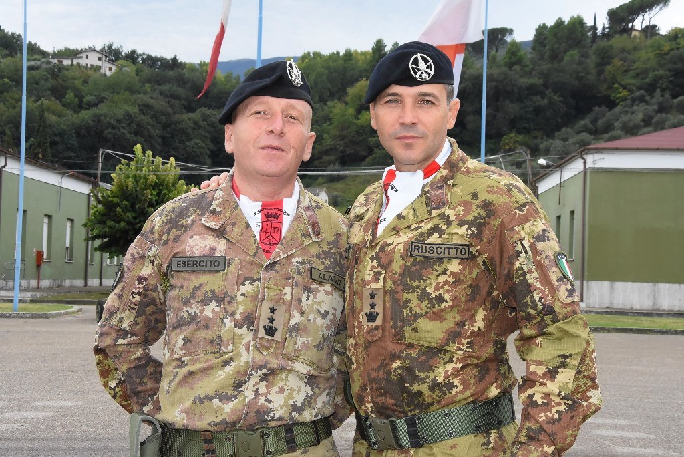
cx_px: 342
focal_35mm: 60
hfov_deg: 33.4
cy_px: 228
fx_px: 1141
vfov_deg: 22.7
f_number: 18
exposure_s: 1/250
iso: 1600
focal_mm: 40
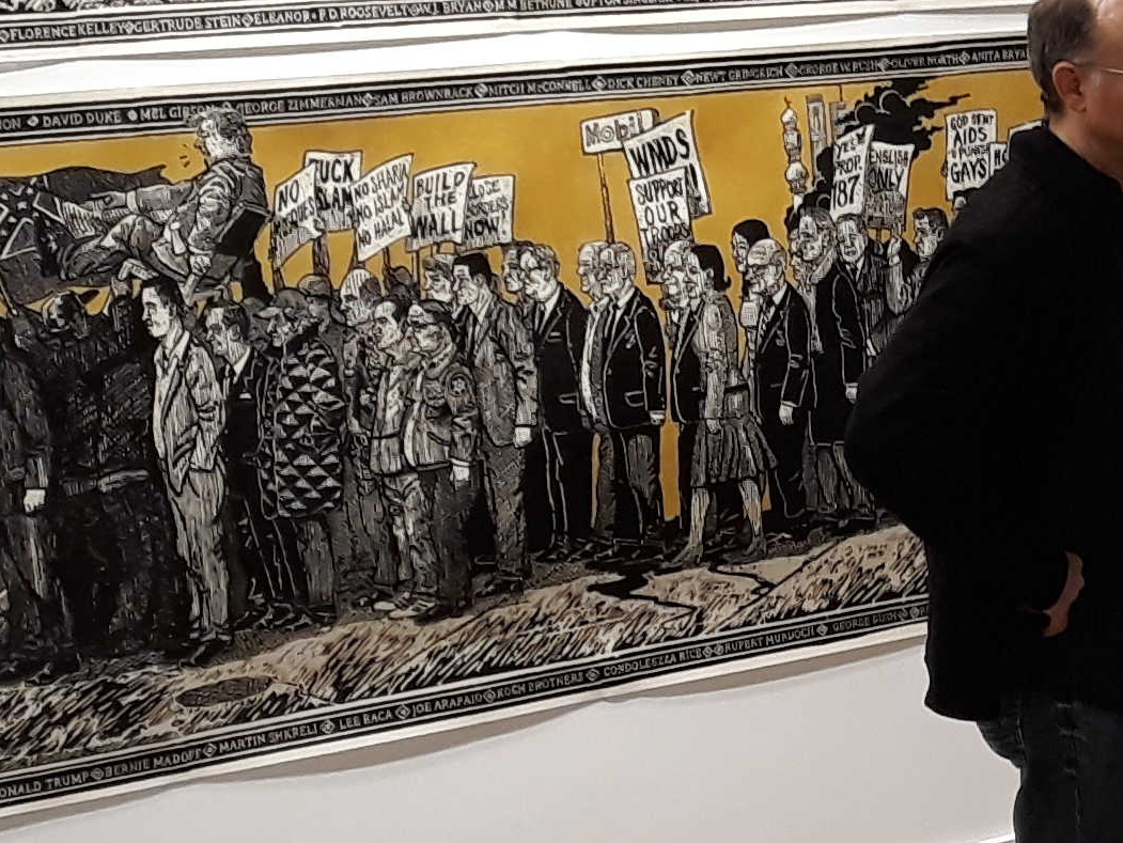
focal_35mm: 106
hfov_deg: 16.8
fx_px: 3440
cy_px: 354
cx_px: 1690
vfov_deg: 14.0
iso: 100
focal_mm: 3.71
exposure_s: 1/50
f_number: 1.7
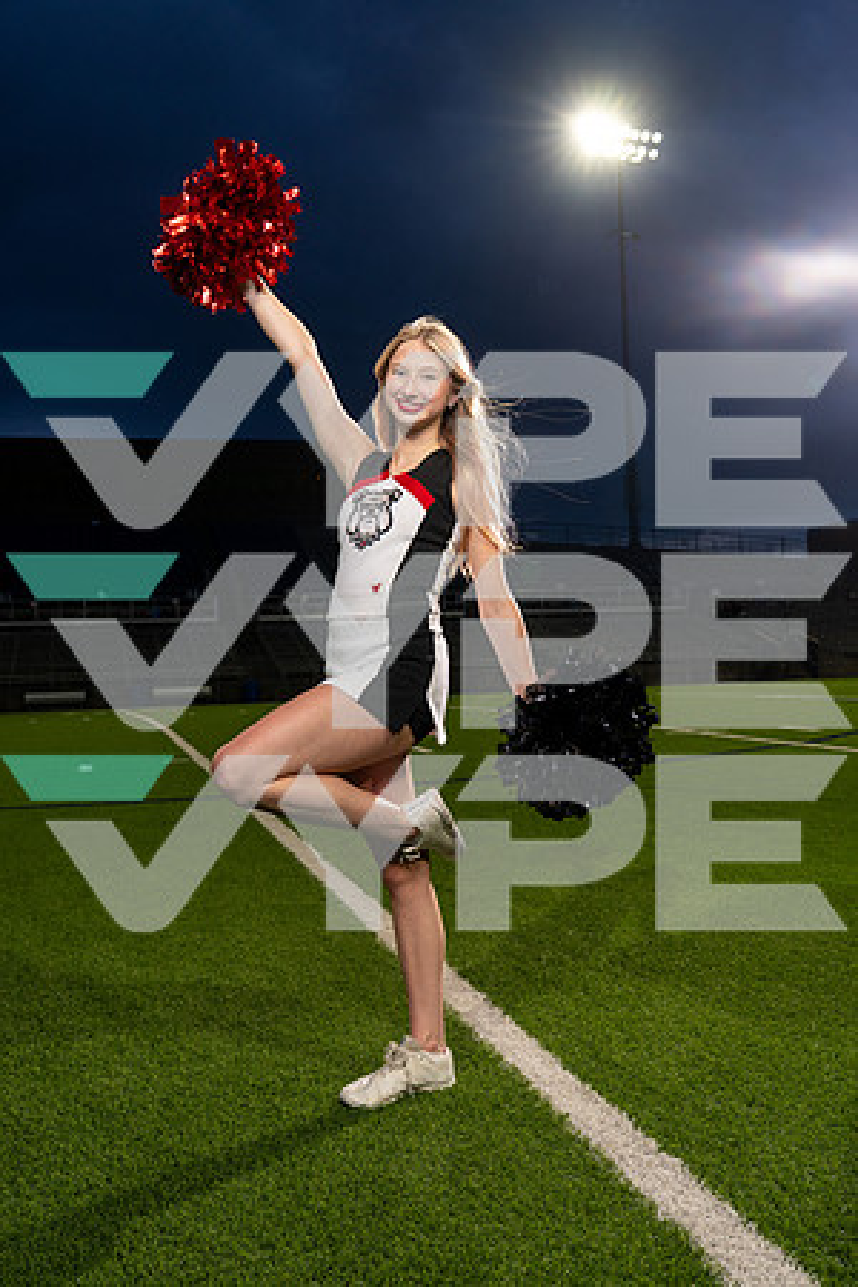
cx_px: 429
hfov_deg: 37.9
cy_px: 644
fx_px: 1251
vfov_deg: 54.4
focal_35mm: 35
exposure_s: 1/250
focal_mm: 35
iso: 640
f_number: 5.6
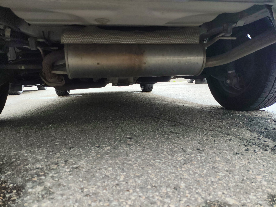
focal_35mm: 25
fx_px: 199
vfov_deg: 54.9
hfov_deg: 69.4
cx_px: 138
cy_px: 104
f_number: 1.79
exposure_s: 1/276
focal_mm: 4.71
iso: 50
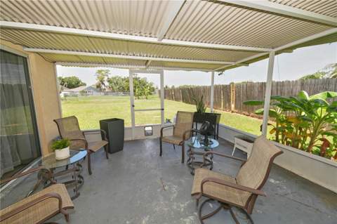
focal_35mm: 14
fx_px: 131
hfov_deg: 104.3
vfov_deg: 81.1
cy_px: 112
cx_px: 168
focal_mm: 14
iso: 100
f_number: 4
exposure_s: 1/200
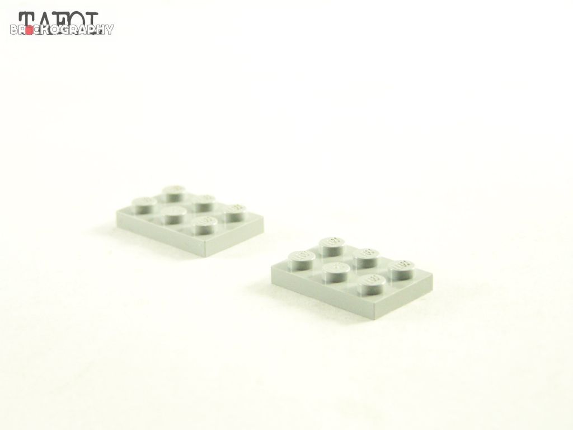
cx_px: 286
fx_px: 1937
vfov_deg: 12.7
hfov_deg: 16.8
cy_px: 215
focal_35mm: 117
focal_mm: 19.4
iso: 400
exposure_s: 1/60
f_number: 3.2
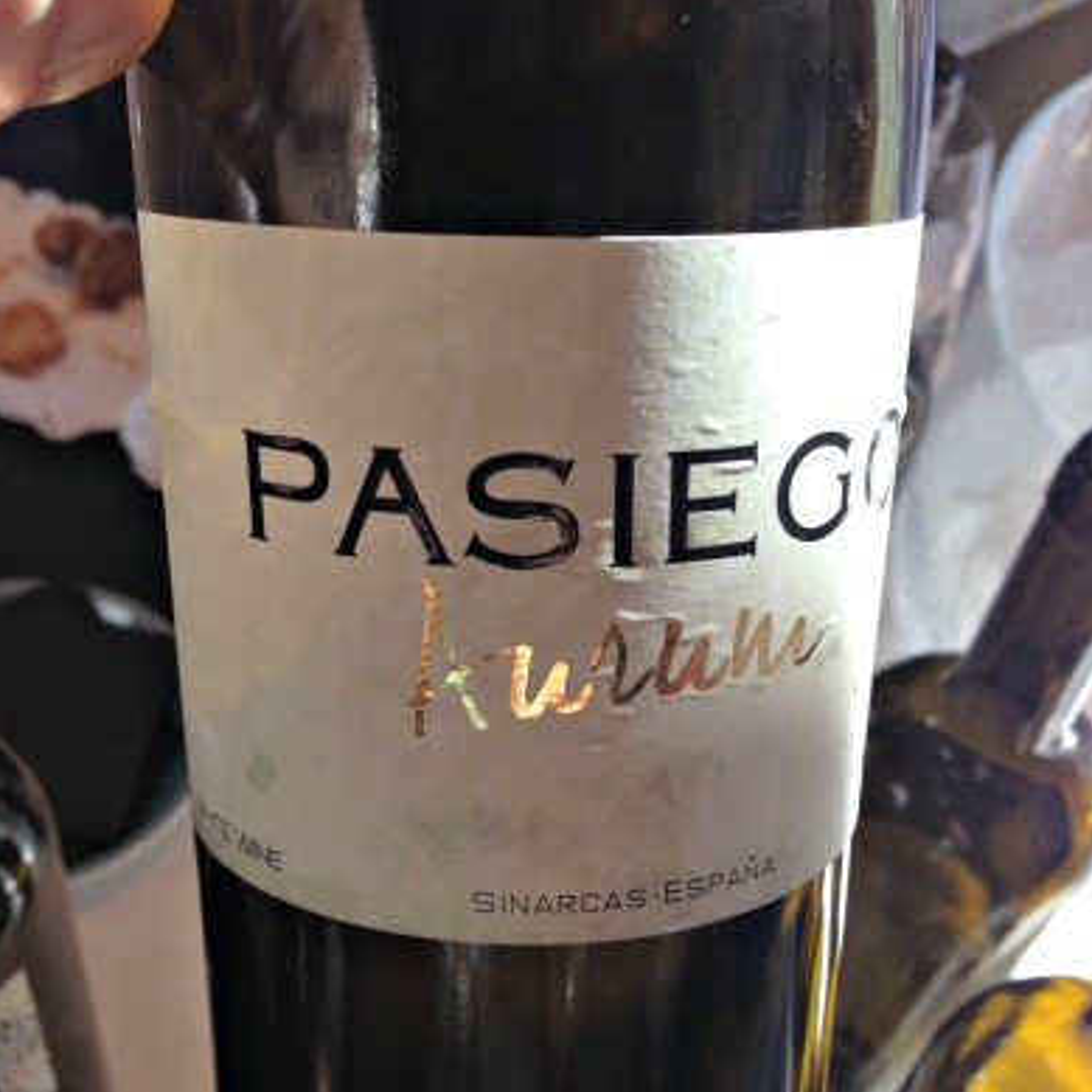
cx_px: 533
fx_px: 1428
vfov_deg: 41.7
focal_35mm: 40
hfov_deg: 41.9
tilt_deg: -47.5
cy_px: 650
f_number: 2.4
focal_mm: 4.12
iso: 50
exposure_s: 1/177
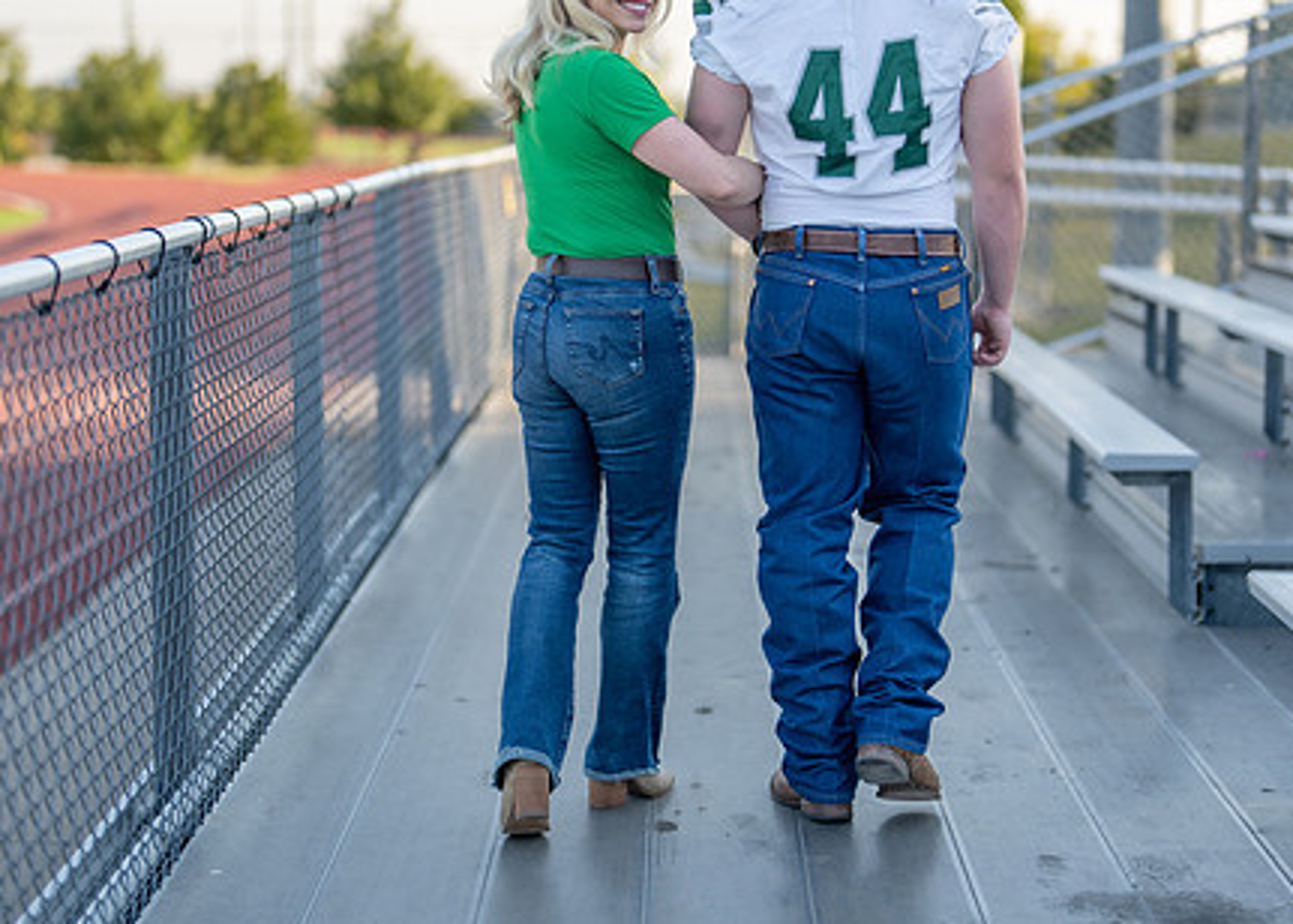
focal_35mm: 77
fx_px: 2828
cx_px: 745
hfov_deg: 25.7
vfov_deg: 18.5
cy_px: 371
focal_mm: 50
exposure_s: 1/2000
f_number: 1.2
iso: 100
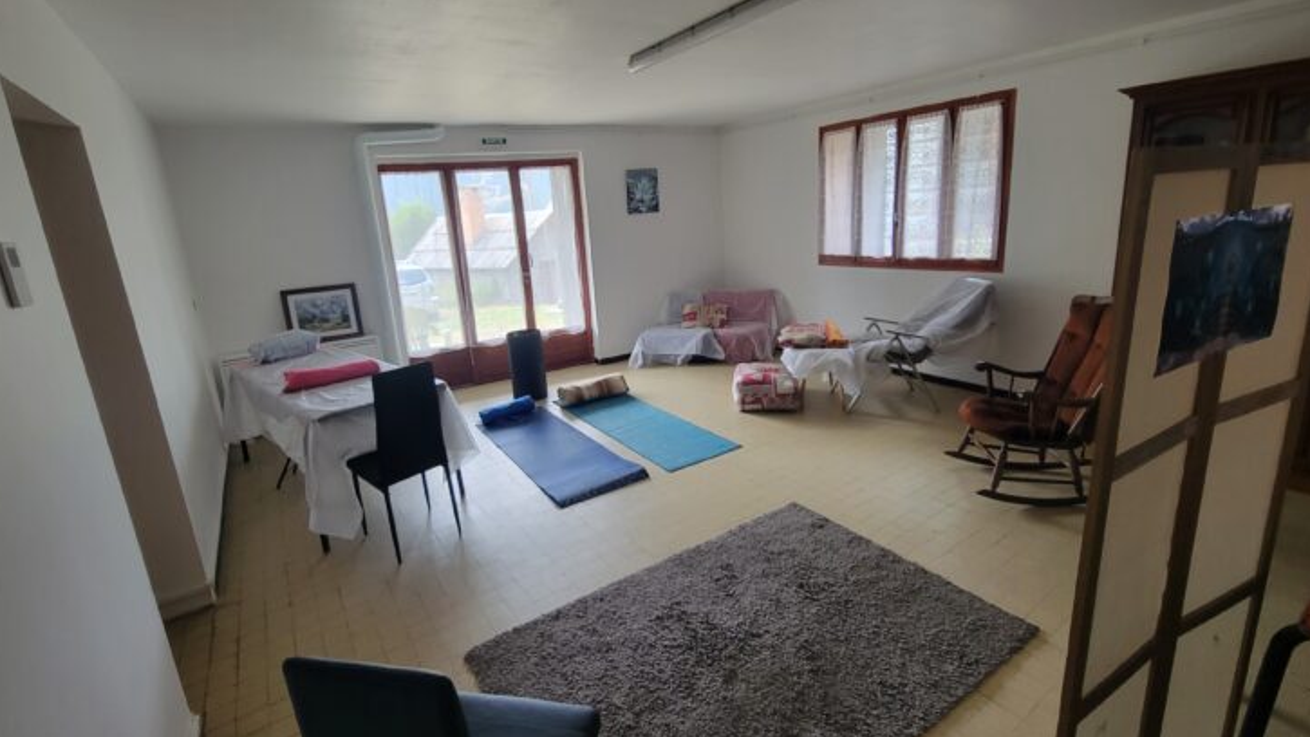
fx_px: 521
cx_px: 623
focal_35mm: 15
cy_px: 340
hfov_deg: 102.9
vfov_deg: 70.4
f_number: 2.2
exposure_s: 1/60
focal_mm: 2.2
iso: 125
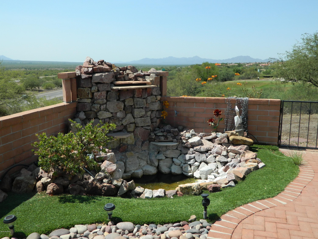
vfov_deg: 40.7
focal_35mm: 35
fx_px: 322
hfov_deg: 52.6
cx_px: 159
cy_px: 120
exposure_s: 1/160
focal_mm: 6.2
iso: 80
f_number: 9.4
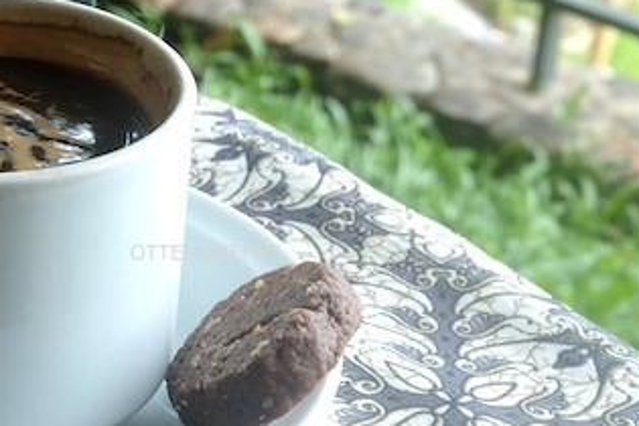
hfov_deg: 18.9
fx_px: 1846
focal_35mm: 104
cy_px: 141
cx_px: -49
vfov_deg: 13.1
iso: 500
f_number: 10
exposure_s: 1/60
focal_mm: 27
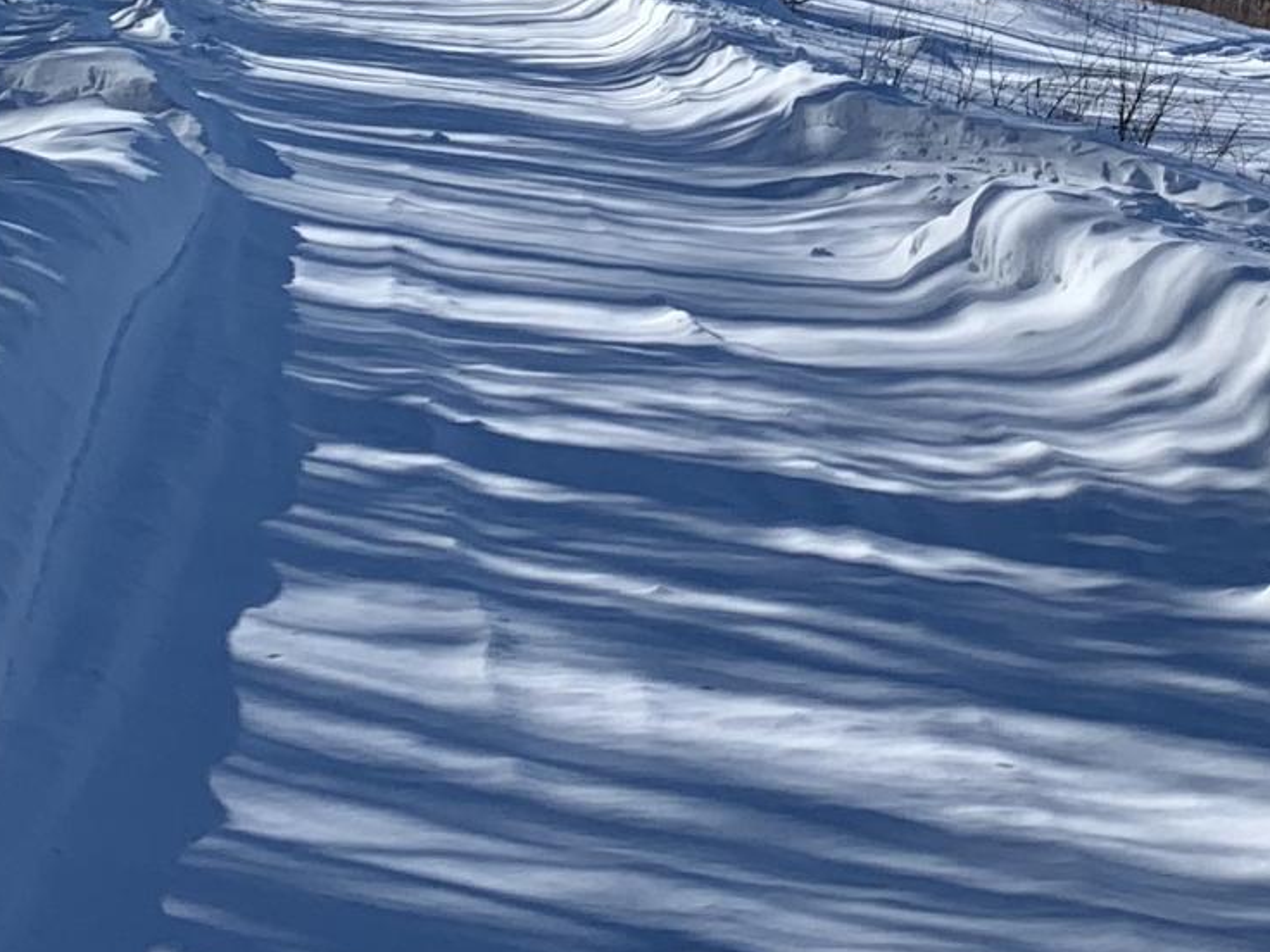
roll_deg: +0.7
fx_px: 3889
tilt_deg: -3.4
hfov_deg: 18.1
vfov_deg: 13.6
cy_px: -124
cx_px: 1268
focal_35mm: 106
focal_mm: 4.25
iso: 25
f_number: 1.8
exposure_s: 1/3401
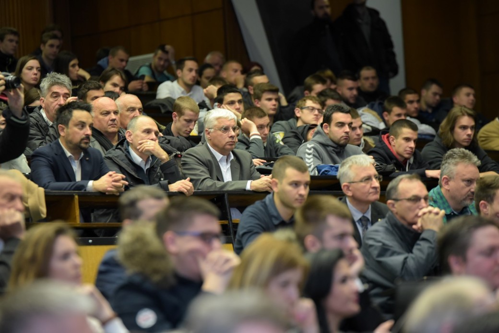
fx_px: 2773
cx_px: 250
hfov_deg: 10.3
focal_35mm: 200
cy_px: 166
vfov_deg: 6.9
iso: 3200
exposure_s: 1/320
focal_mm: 200
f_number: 4
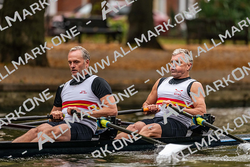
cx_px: 125
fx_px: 2778
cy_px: 84
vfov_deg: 3.4
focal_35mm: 400
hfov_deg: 5.2
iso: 2500
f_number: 4.5
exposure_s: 1/2500
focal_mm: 400
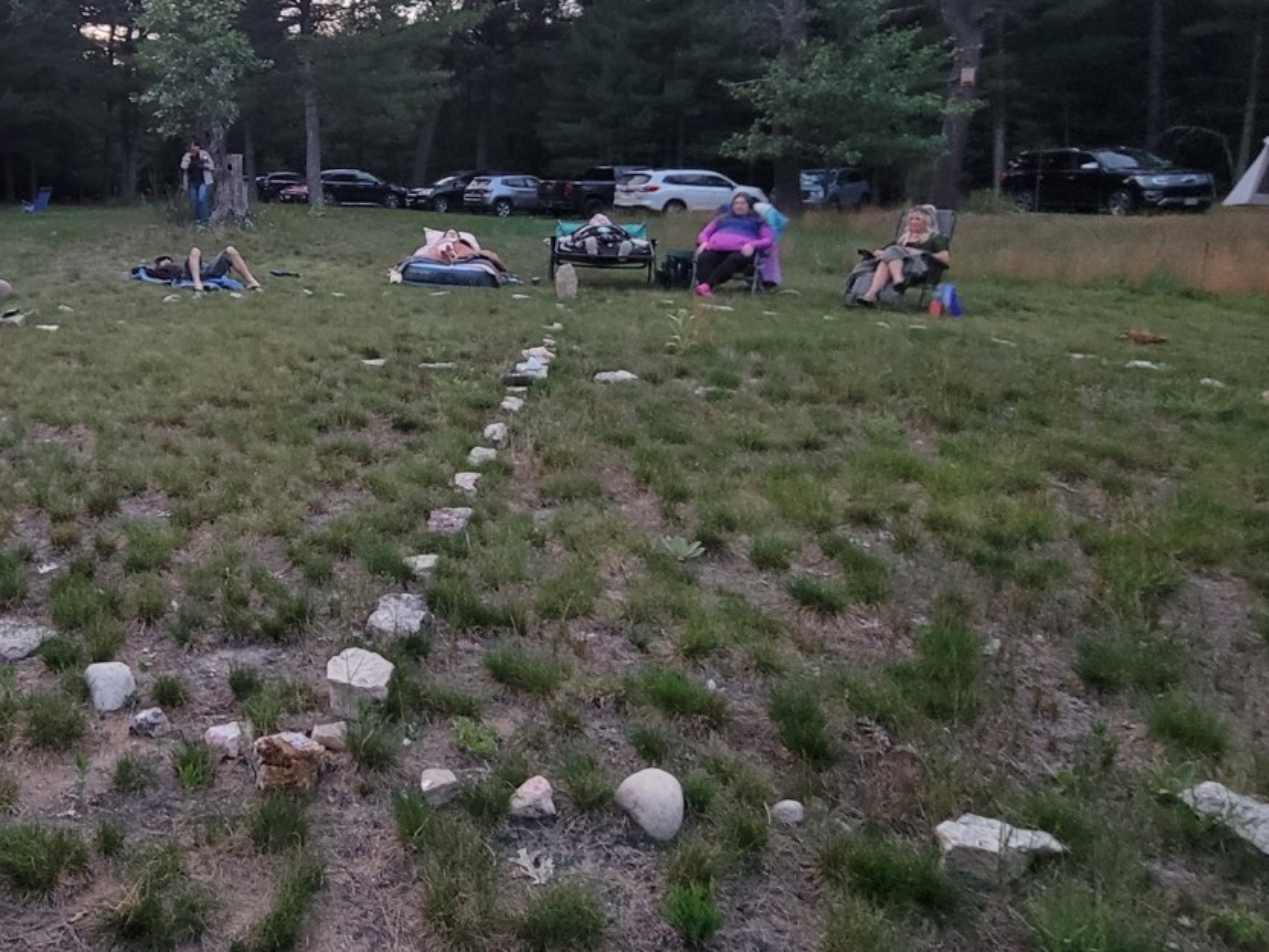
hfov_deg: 63.8
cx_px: 267
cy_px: 276
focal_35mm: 25
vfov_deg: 53.2
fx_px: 916
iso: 320
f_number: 2.2
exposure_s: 1/60
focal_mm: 2.2
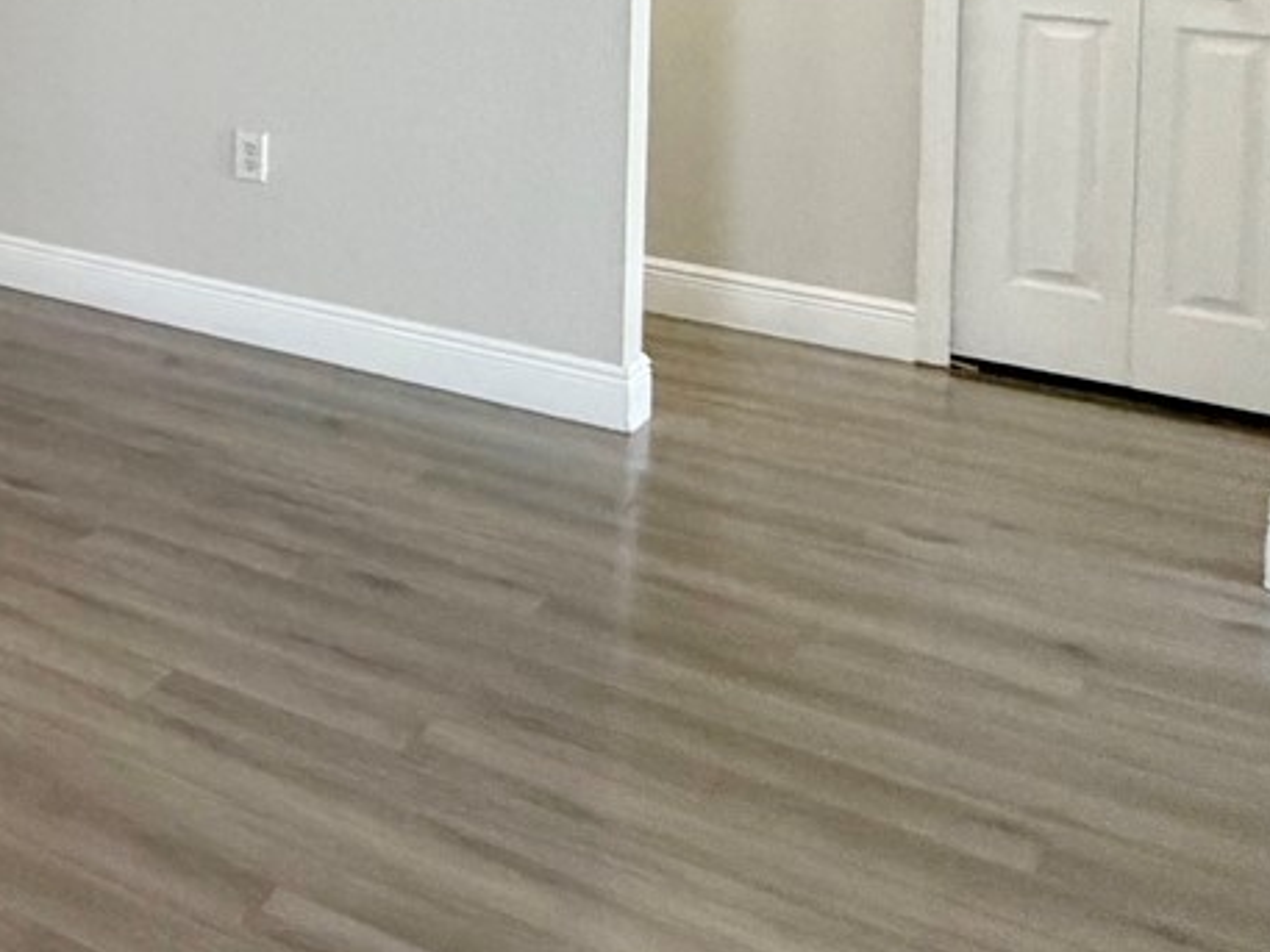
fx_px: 1798
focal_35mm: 49
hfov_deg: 26.7
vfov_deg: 26.3
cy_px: -197
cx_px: -673
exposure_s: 1/60
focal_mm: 2.22
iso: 320
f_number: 2.2
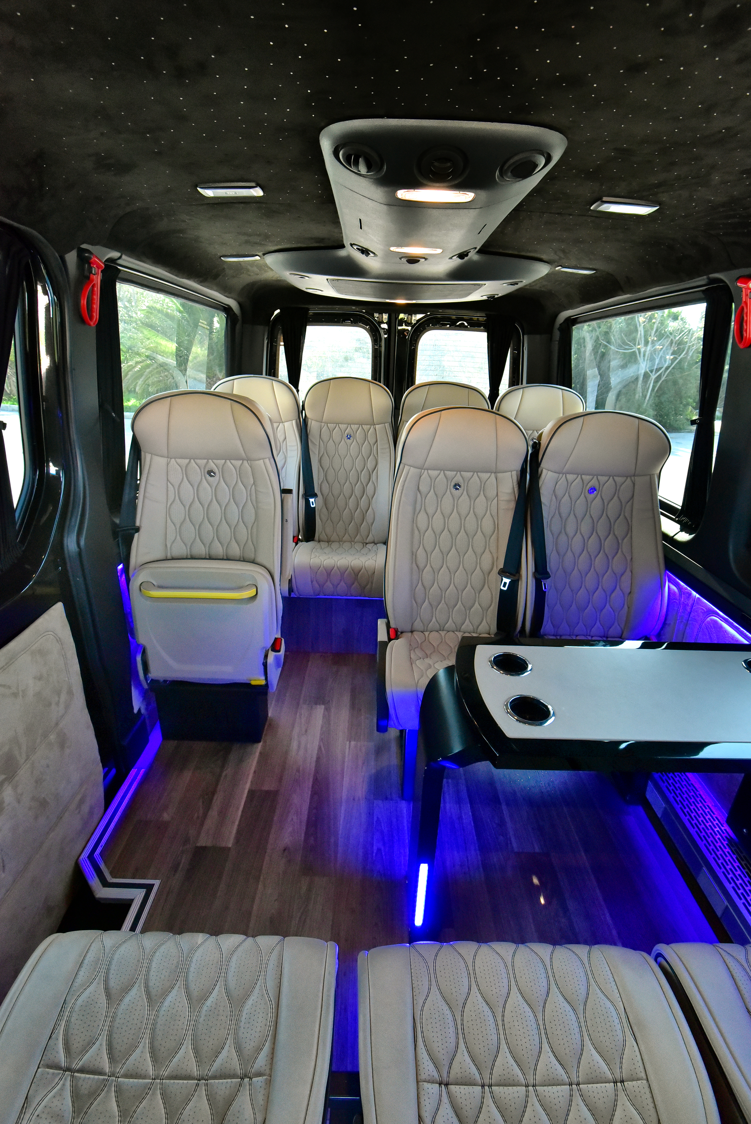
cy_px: 562
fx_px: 500
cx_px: 376
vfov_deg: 96.7
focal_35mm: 16
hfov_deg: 73.8
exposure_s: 1/80
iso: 2500
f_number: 9
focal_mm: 16
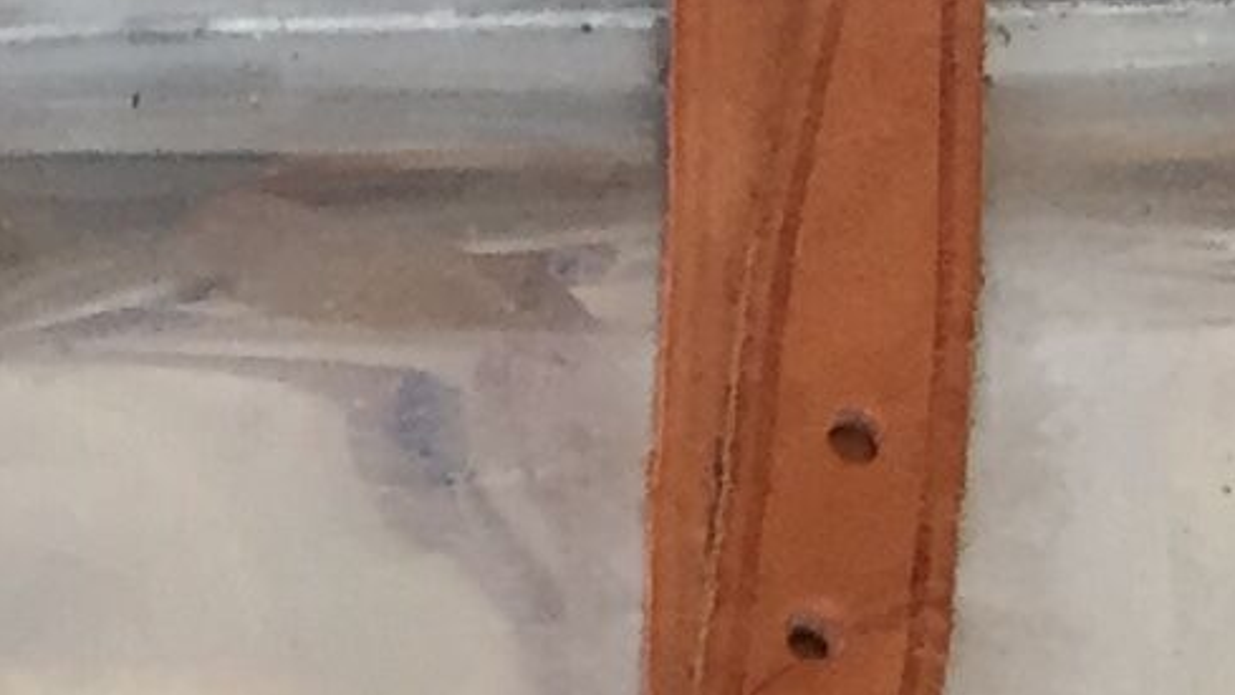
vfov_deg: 5.7
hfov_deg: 10.2
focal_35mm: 211
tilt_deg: -58.1
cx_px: 641
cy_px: 1261
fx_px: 6909
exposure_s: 1/33
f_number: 2.2
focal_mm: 4.15
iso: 125
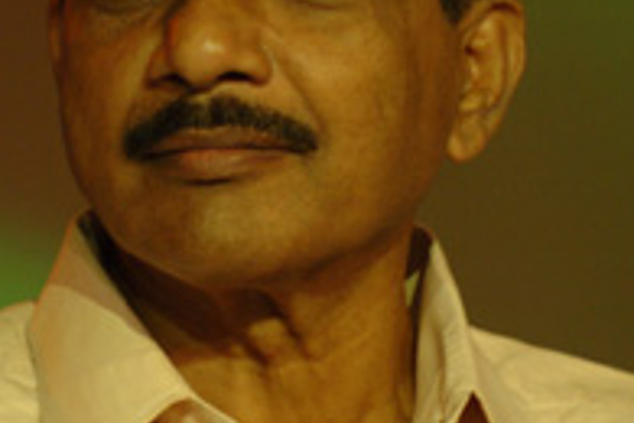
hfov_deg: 2.2
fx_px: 16183
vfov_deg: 1.5
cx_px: 218
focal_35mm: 919
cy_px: 197
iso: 400
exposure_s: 1/80
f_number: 2.8
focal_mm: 200
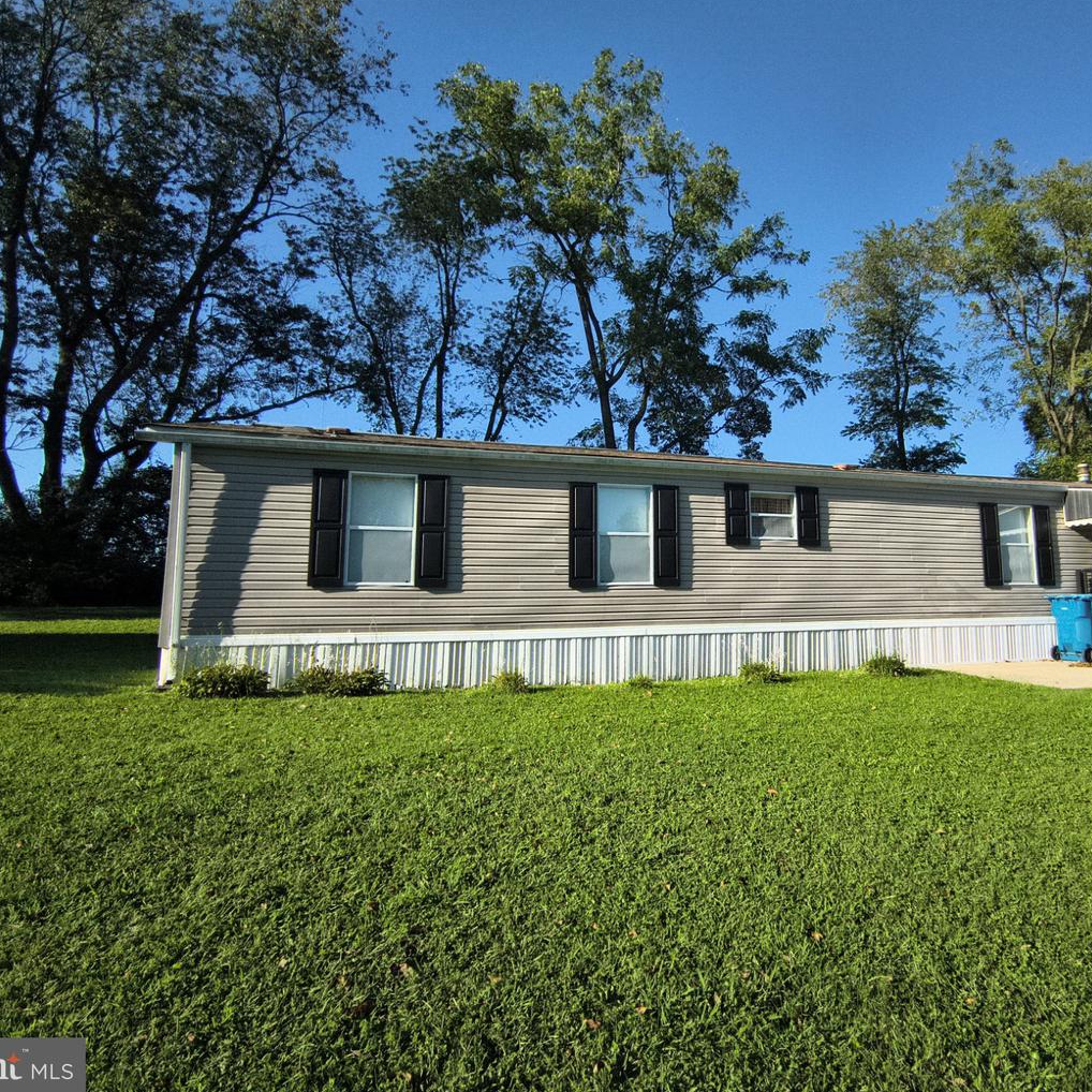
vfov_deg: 91.1
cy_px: 520
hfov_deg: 89.6
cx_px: 669
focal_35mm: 15
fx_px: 535
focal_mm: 2.13
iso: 101
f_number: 2.2
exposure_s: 1/1274
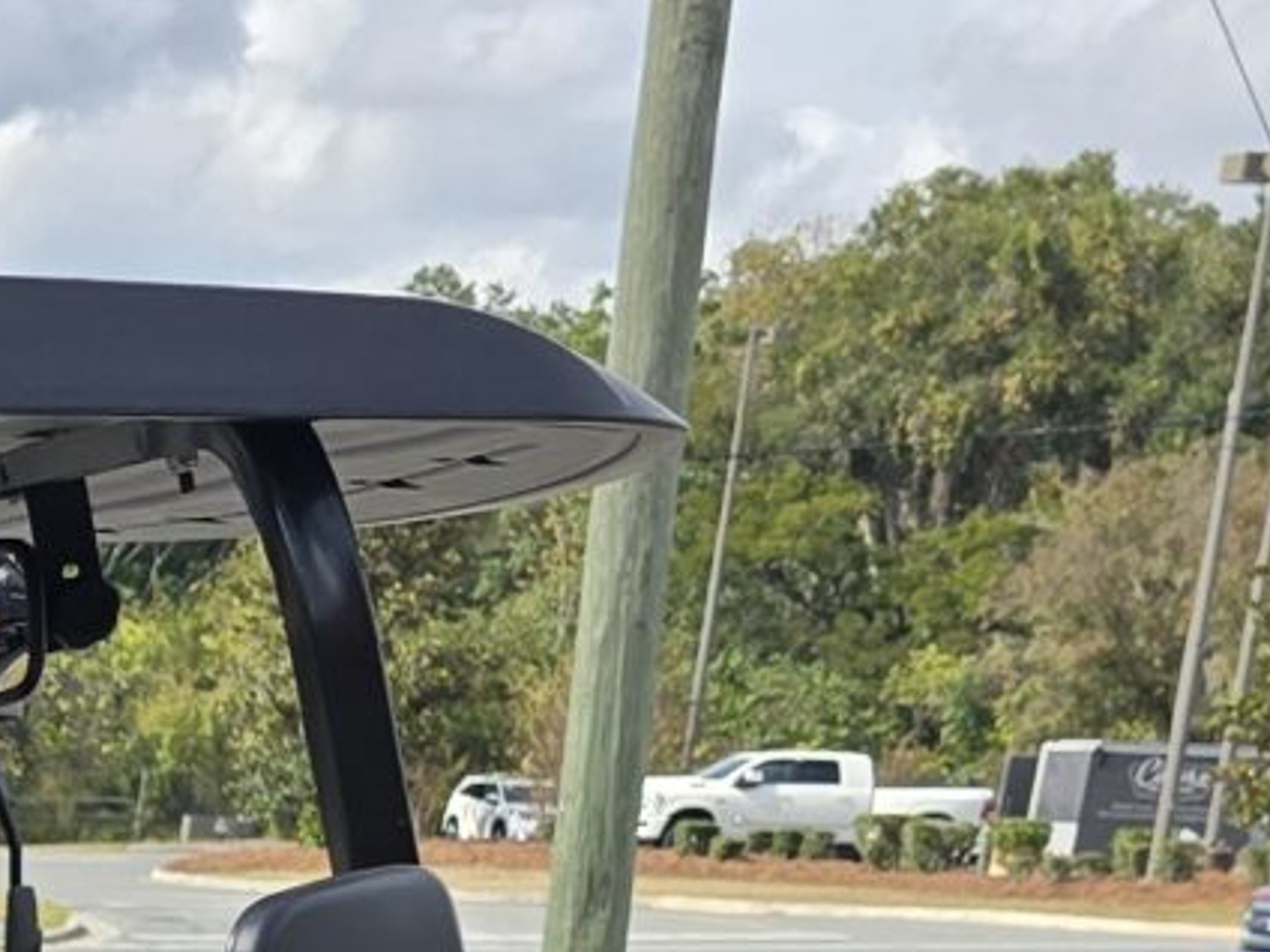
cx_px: -1719
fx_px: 5100
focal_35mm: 139
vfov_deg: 9.4
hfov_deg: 11.7
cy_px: 2320
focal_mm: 6.3
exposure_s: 1/609
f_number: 1.7
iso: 12
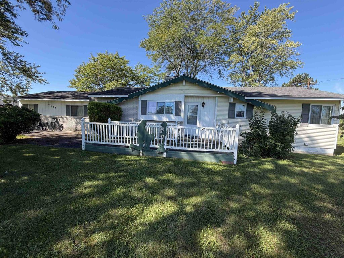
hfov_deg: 102.1
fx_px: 139
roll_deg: -1.8
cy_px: 129
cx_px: 172
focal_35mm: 14
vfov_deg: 85.7
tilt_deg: -3.6
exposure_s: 1/502
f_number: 2.2
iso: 50
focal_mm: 2.22
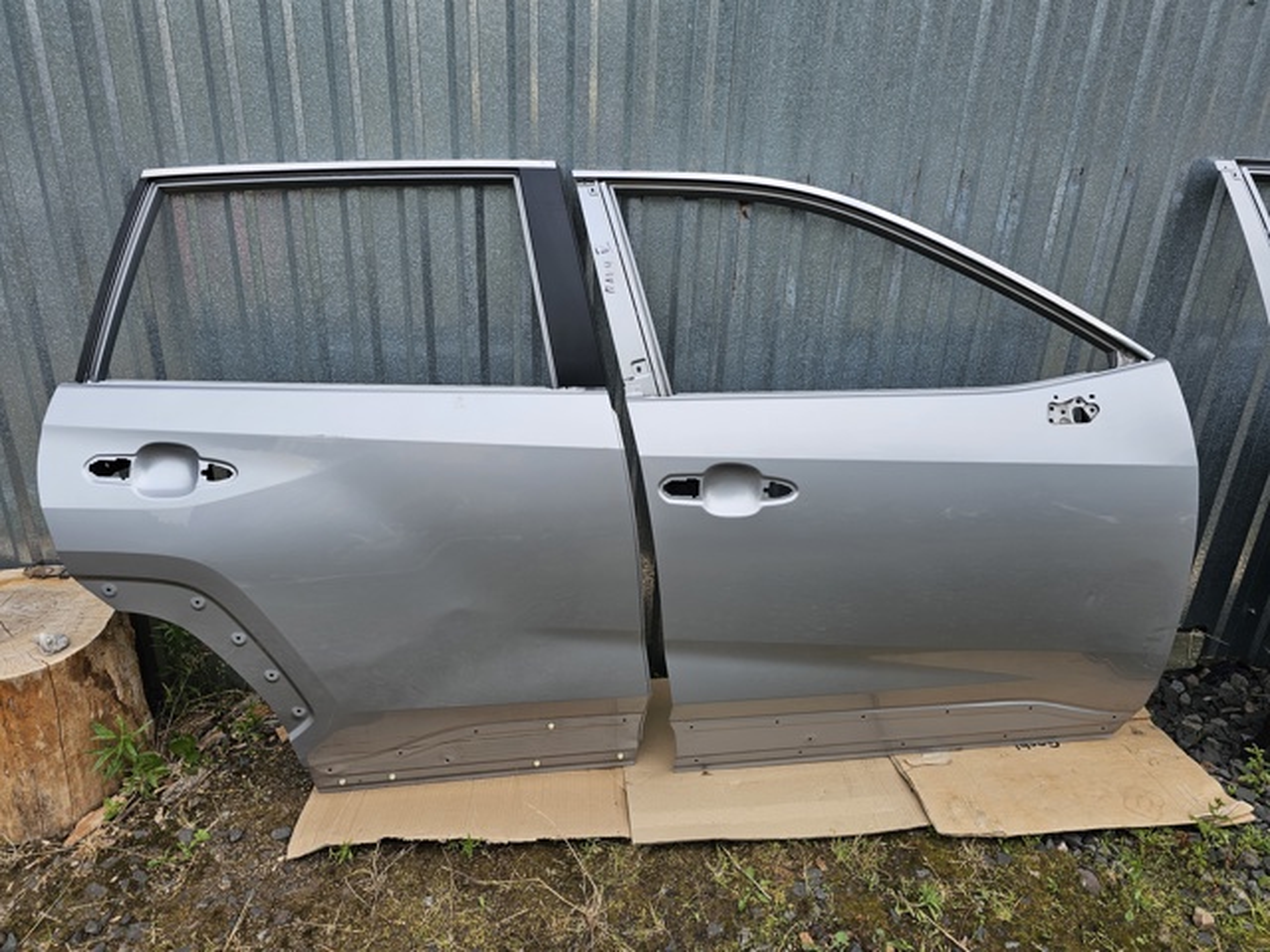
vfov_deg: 58.9
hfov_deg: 73.9
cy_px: 476
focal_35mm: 23
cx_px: 635
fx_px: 844
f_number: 1.7
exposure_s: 1/370
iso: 10
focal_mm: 6.3
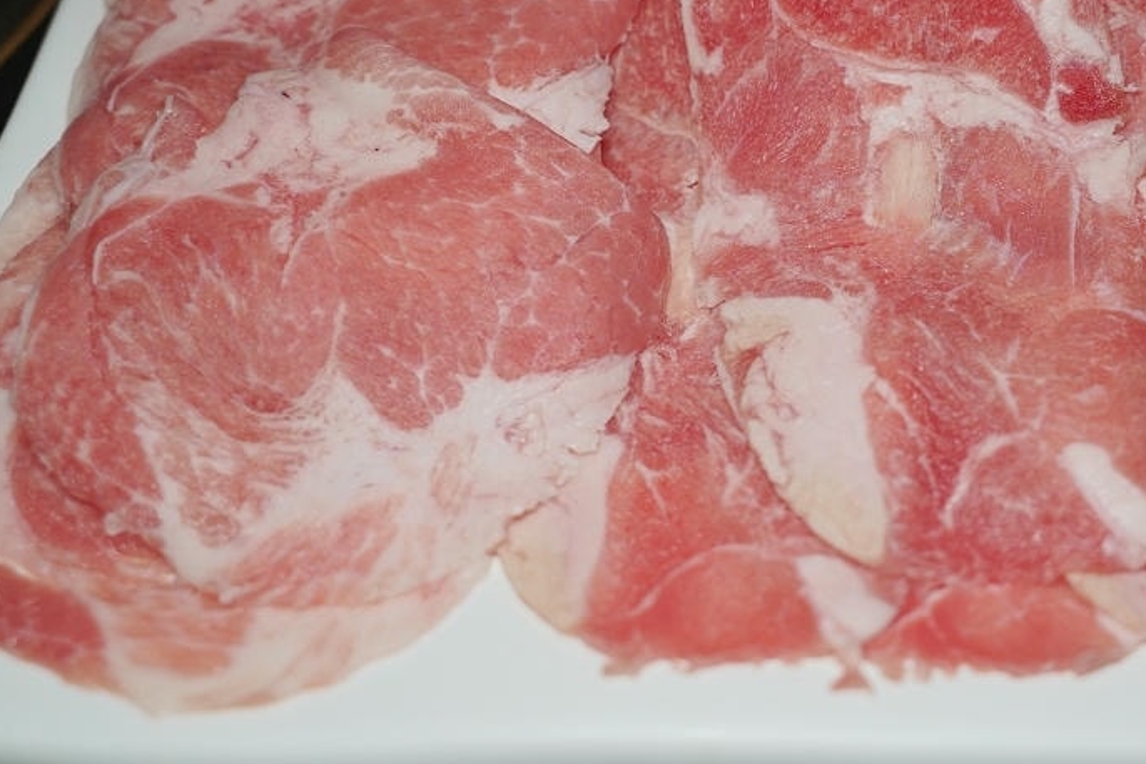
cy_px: 202
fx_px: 1782
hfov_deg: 35.0
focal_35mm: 56
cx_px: 832
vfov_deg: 24.0
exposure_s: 1/60
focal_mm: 32
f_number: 4
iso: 100
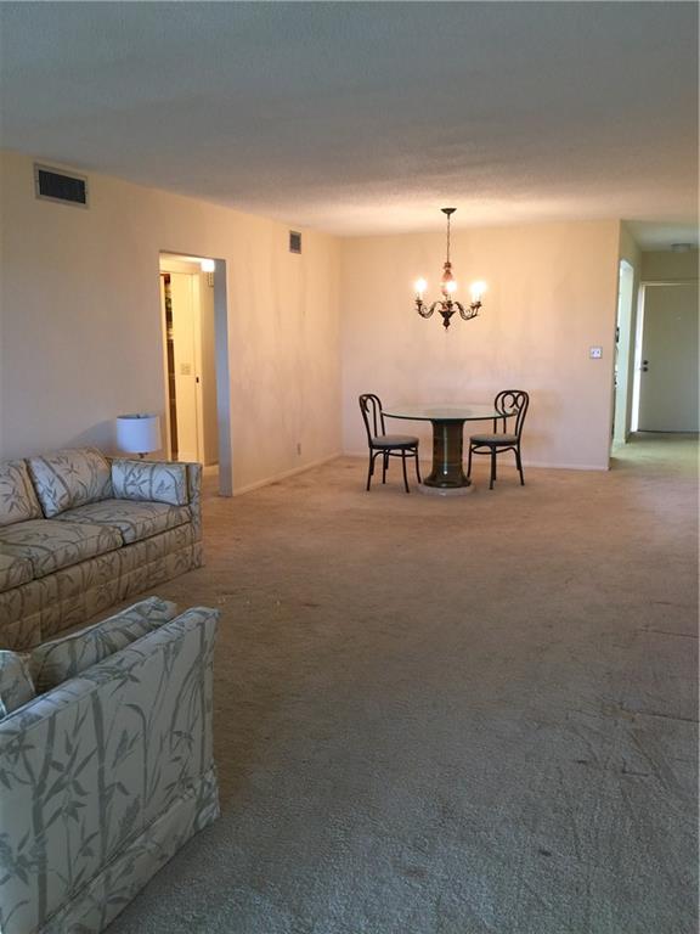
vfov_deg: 61.7
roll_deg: -0.3
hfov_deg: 48.2
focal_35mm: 29
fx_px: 782
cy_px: 467
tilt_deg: -12.2
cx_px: 350
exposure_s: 1/15
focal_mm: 4.15
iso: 32
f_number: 2.2
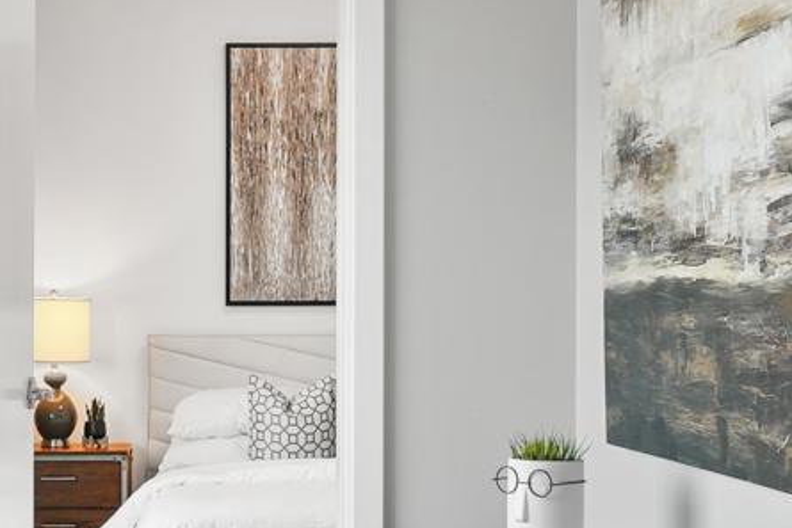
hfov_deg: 28.5
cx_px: 141
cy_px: 345
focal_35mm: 69
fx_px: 1518
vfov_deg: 19.7
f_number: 8
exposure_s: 1/1.67
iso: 100
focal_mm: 20
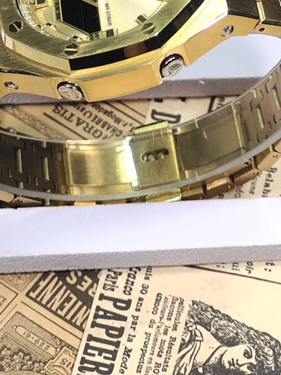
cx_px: 137
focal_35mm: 126
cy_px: 22
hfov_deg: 11.8
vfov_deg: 15.4
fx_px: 1364
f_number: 2.08
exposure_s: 1/100
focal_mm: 7.55
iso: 74
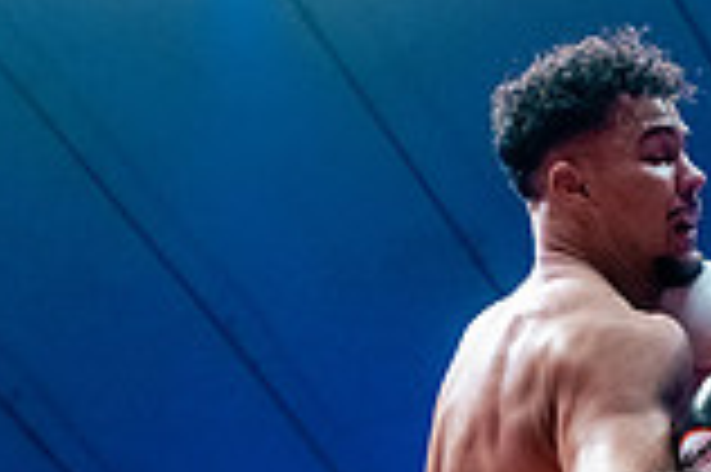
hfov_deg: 19.7
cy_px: 569
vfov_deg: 12.9
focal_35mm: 103
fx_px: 2032
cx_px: 562
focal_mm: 28
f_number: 2.8
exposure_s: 1/1000
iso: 4000
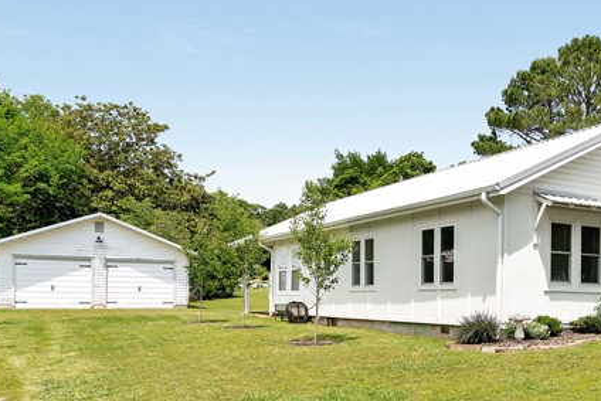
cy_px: 302
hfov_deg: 44.4
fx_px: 685
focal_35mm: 41
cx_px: 503
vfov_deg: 32.0
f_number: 5.6
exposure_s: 1/125
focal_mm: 16
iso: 100
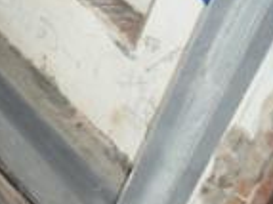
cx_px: -36
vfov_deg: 16.7
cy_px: 145
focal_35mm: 88
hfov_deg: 21.0
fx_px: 693
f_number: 3.4
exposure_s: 1/45
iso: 400
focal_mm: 5
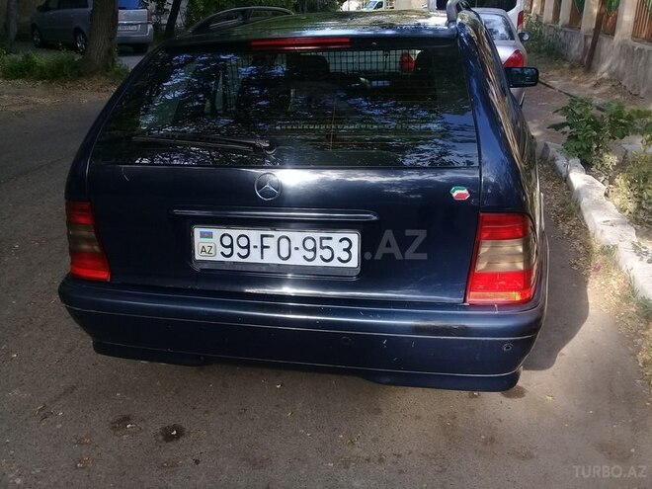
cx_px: 326
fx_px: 584
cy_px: 244
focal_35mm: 31
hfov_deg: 58.4
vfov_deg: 45.4
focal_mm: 3.3
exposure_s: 1/150
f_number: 2.2
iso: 50
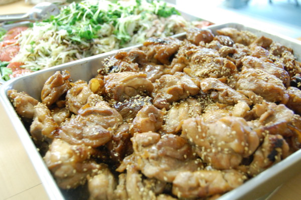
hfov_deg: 49.6
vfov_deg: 34.2
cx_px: 150
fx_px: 326
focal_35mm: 39
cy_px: 100
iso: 1600
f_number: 4
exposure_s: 1/25
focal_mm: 26
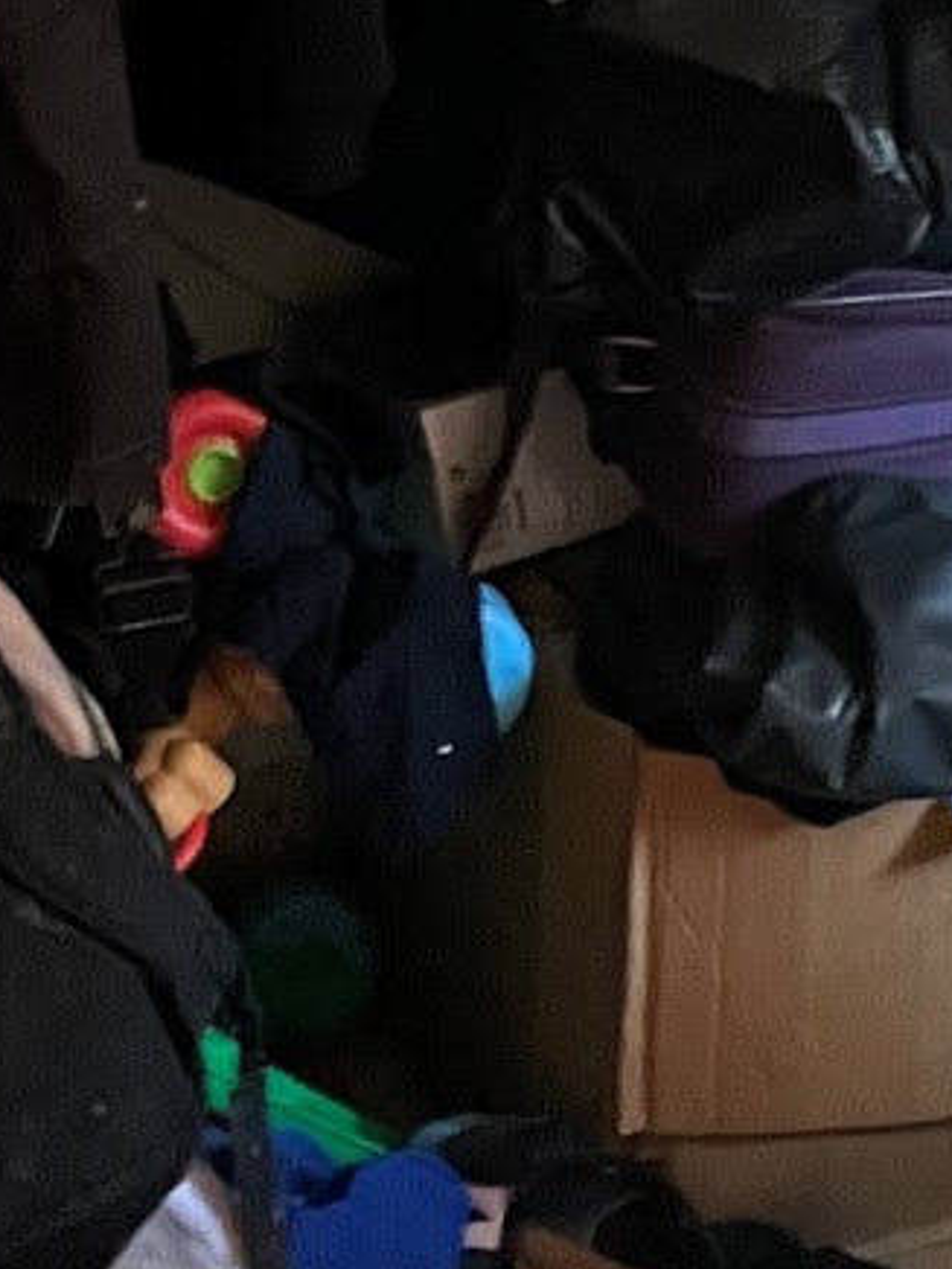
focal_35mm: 122
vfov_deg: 15.5
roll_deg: +1.6
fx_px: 4474
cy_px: -262
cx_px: 1170
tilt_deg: -13.0
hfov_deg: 11.9
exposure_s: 1/30
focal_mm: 4.2
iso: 1000
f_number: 1.6
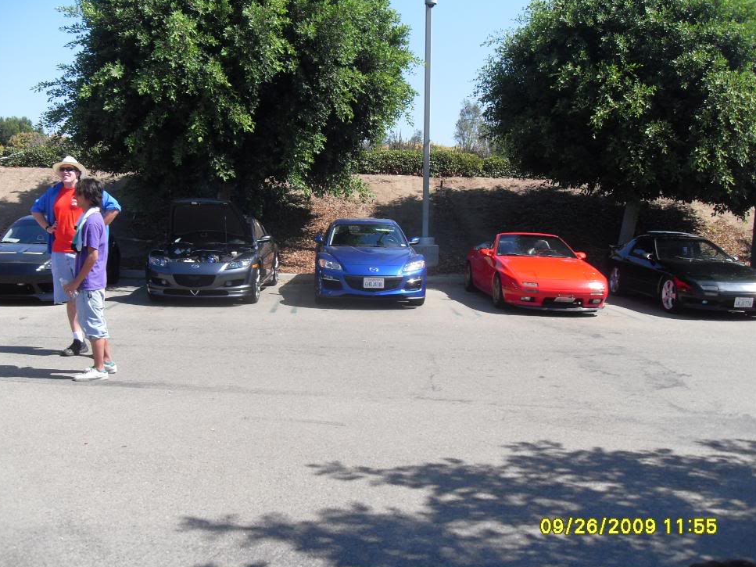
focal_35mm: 36
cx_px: 364
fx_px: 786
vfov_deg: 39.6
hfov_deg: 51.3
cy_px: 285
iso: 80
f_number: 7
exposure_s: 1/125
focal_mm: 6.3
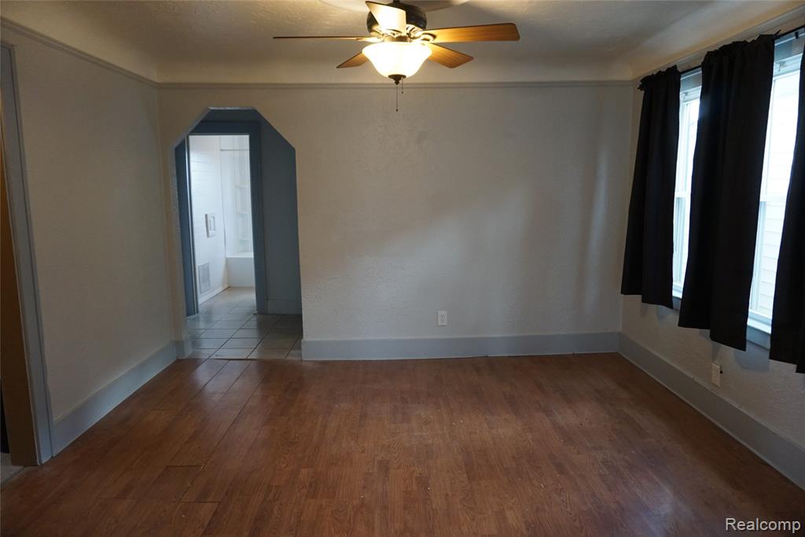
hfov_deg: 73.7
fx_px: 537
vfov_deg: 53.1
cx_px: 402
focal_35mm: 24
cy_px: 268
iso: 1250
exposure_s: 1/160
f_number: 4
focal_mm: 16
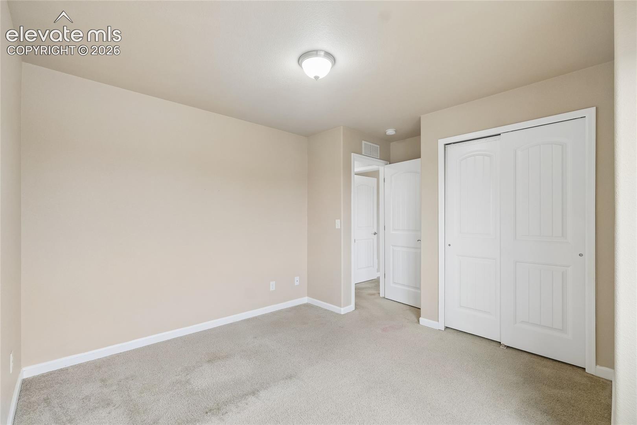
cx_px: 318
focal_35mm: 15
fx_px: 265
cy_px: 212
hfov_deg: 100.4
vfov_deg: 77.3
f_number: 8
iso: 800
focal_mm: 10
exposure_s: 1/6
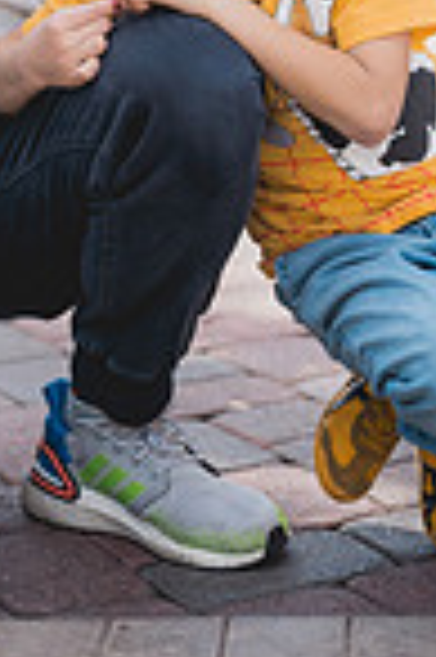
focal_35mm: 154
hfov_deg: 8.8
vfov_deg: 12.8
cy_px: -266
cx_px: 0
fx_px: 2804
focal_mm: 50
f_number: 2
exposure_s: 1/1250
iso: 125
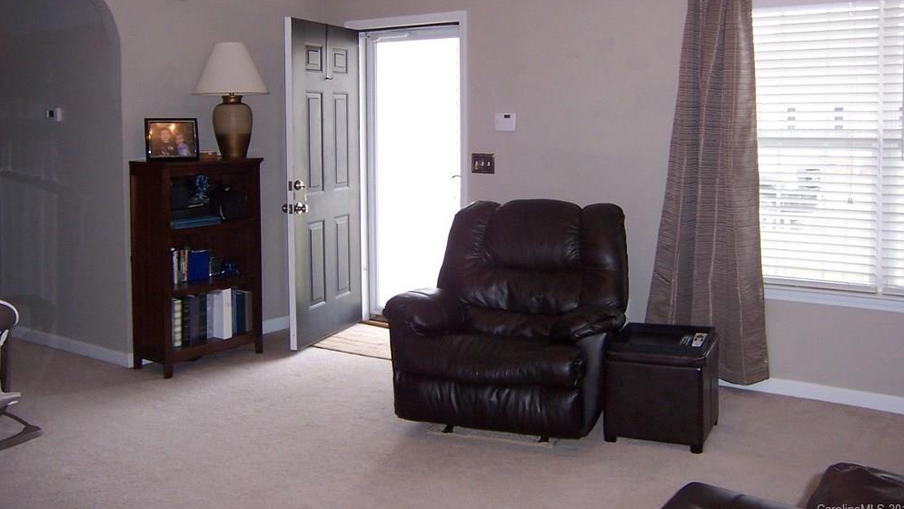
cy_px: 169
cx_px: 456
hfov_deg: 54.0
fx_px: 887
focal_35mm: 37
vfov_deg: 31.7
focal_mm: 5.5
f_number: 2.8
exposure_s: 1/60
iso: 140
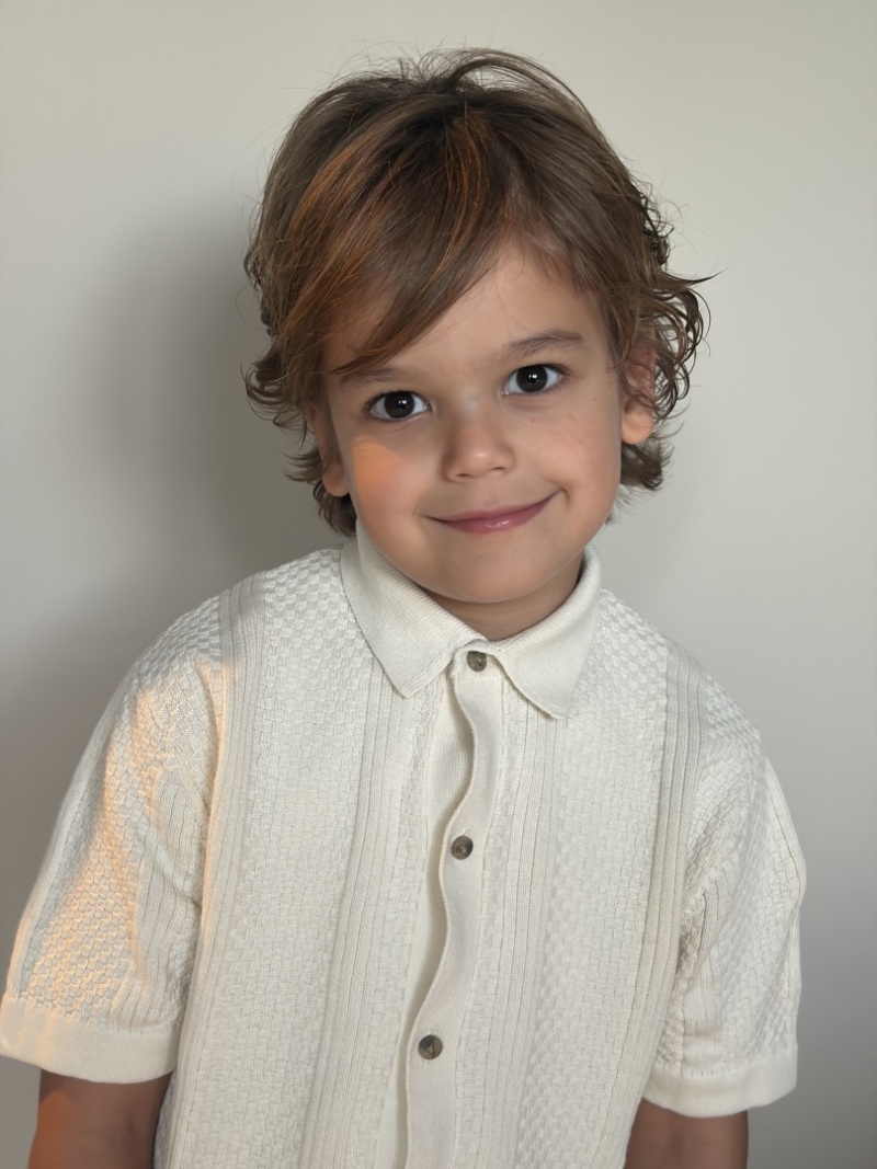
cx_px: 438
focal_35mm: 52
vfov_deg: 36.8
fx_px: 1757
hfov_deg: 28.0
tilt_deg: -7.6
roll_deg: -4.6
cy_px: 584
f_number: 1.6
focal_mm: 5.96
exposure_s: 1/59
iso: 160
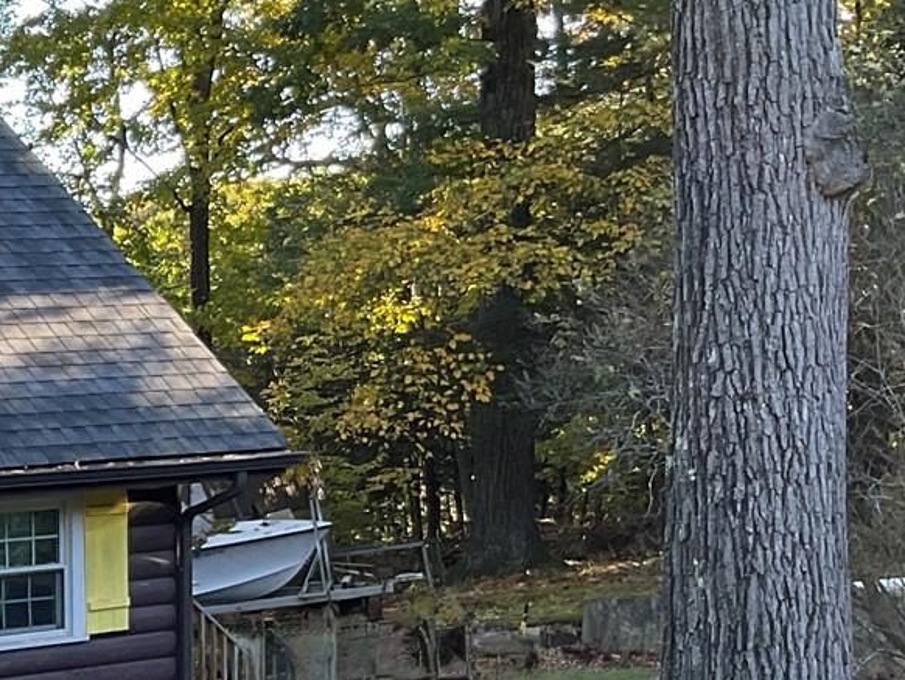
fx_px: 2668
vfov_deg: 14.5
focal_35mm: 102
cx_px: -462
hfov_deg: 17.3
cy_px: 512
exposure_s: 1/122
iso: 25
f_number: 1.8
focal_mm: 3
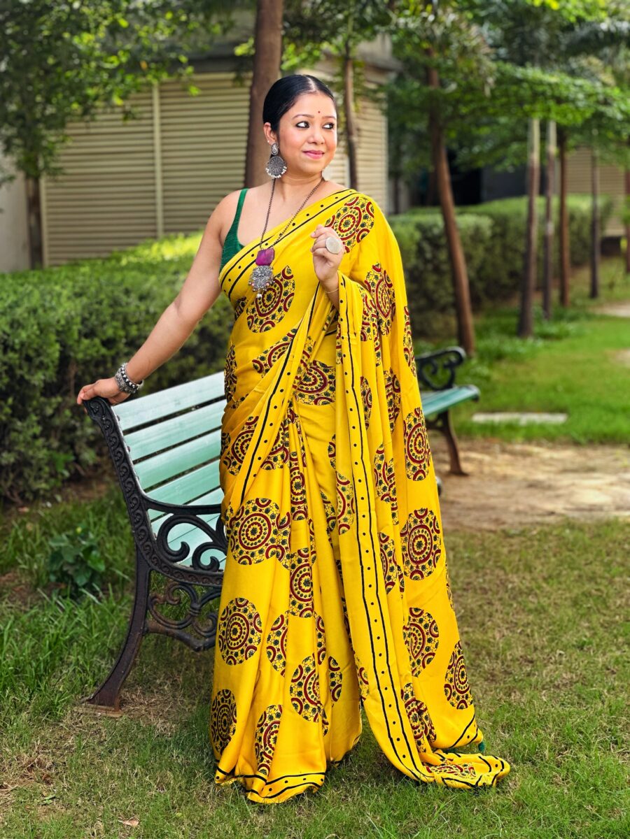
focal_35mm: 77
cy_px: 420
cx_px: 315
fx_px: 1869
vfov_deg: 25.3
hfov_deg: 19.1
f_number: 2.8
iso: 40
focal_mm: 9
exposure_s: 1/121
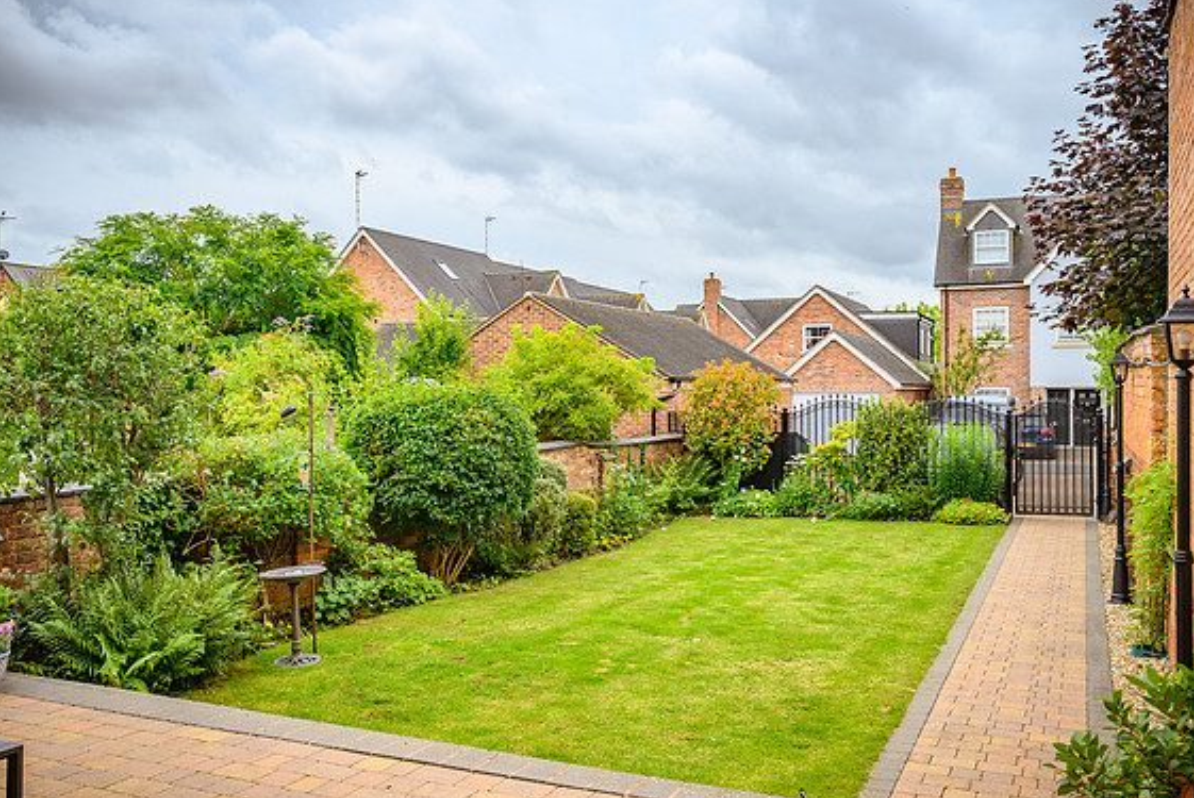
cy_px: 399
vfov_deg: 42.4
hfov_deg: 60.2
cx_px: 607
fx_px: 1029
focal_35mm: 31
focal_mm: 30
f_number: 7.1
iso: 100
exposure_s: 1/250
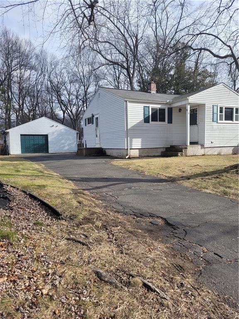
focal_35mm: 26
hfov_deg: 53.1
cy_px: 160
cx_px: 120
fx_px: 239
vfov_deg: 67.3
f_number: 1.8
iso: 40
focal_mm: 5.4
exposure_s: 1/1789
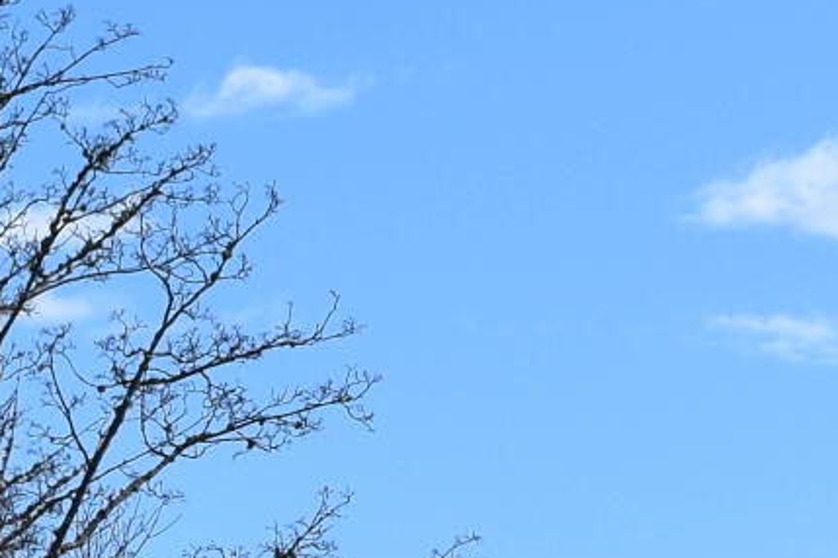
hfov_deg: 7.5
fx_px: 6354
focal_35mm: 273
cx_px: 990
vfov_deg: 4.8
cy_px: 1569
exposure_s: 1/640
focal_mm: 26
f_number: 11
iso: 200
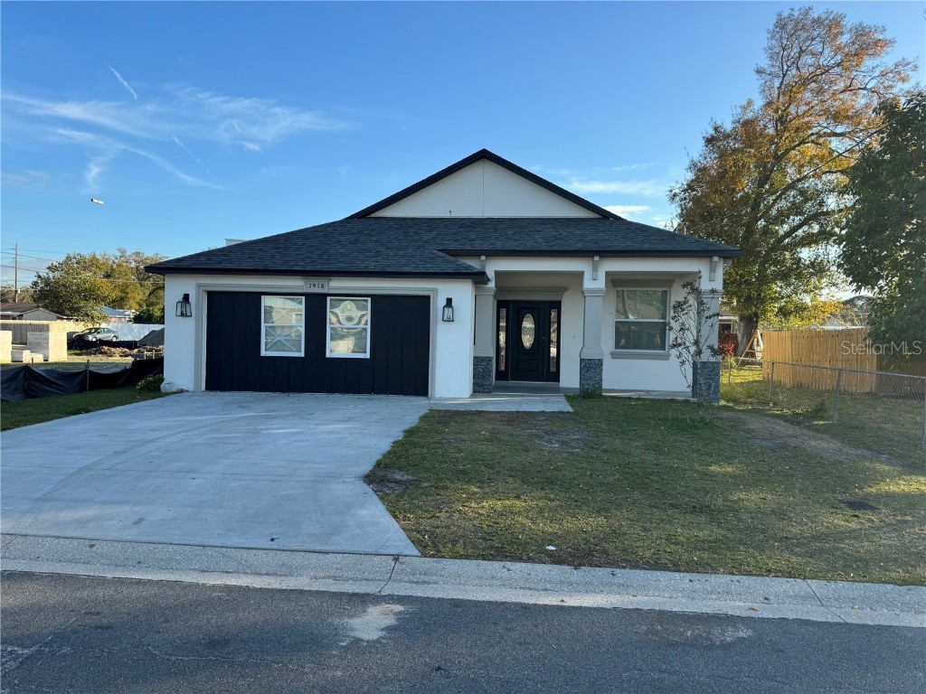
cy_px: 347
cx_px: 463
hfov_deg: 71.6
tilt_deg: -1.8
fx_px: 642
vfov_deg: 56.8
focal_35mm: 24
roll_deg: -1.6
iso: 80
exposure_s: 1/1869
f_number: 1.78
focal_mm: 6.86
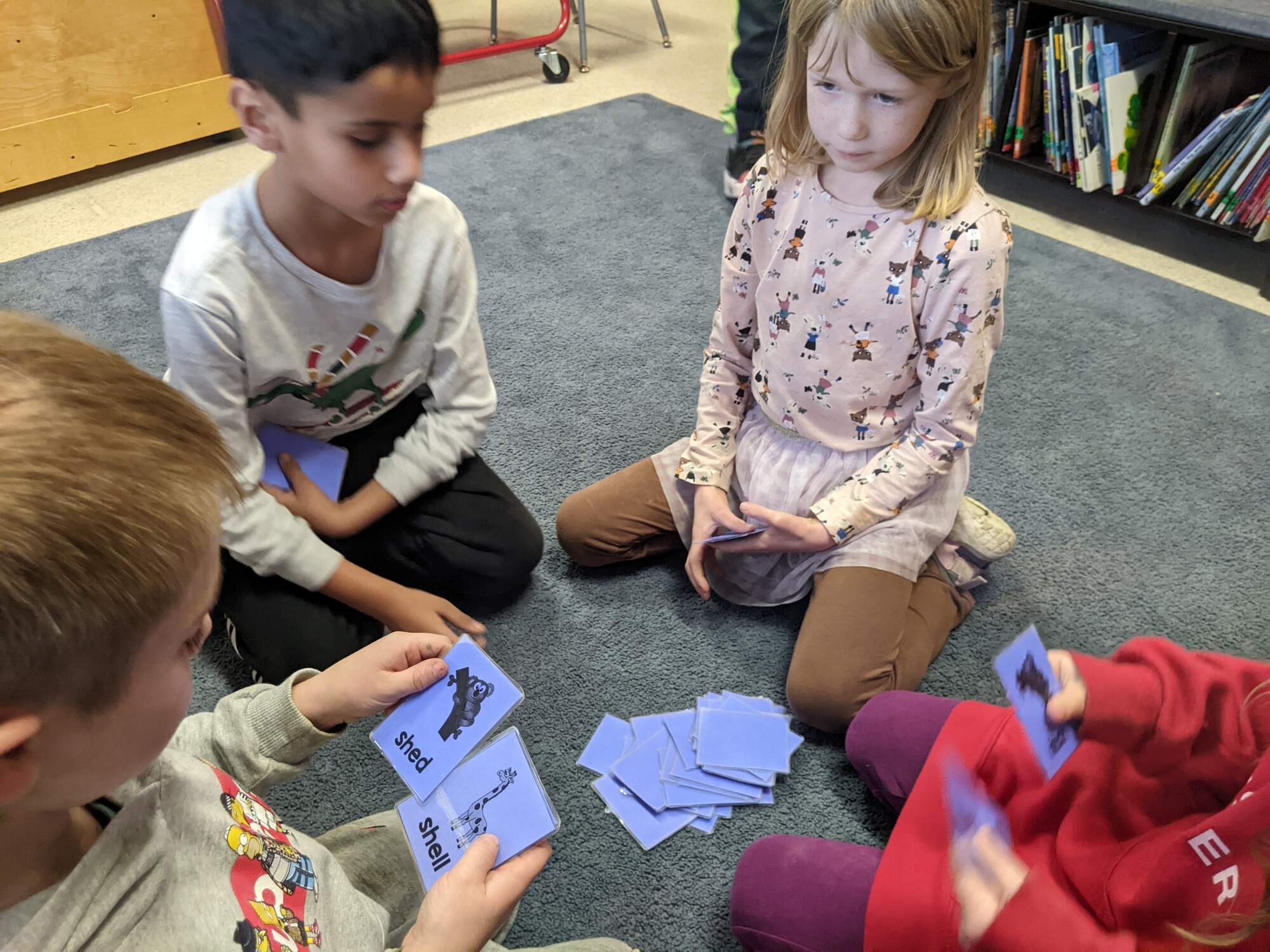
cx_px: 635
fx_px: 991
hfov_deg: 65.3
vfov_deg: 51.4
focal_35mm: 27
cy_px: 476
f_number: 1.8
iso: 552
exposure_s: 1/40
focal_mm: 4.44
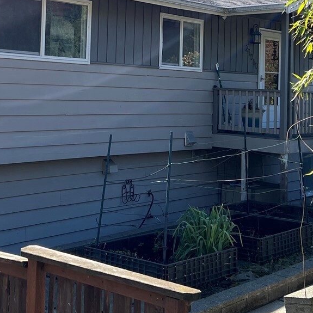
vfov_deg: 26.3
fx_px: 655
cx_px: 108
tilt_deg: +0.6
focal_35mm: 64
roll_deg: -1.8
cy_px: 58
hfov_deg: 26.8
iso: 50
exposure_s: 1/2762
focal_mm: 5.7
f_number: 1.5
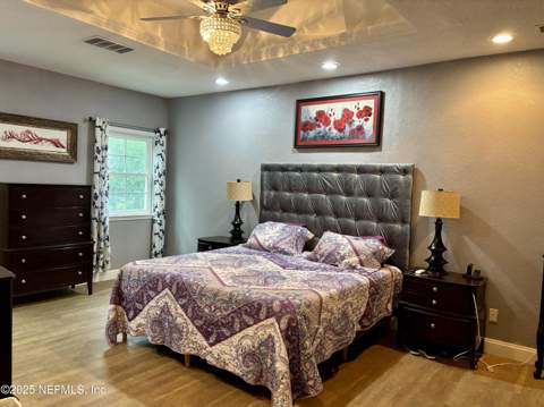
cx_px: 272
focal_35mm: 26
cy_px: 204
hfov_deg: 67.4
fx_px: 408
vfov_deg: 53.0
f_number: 1.6
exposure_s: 1/60
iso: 320
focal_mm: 5.96
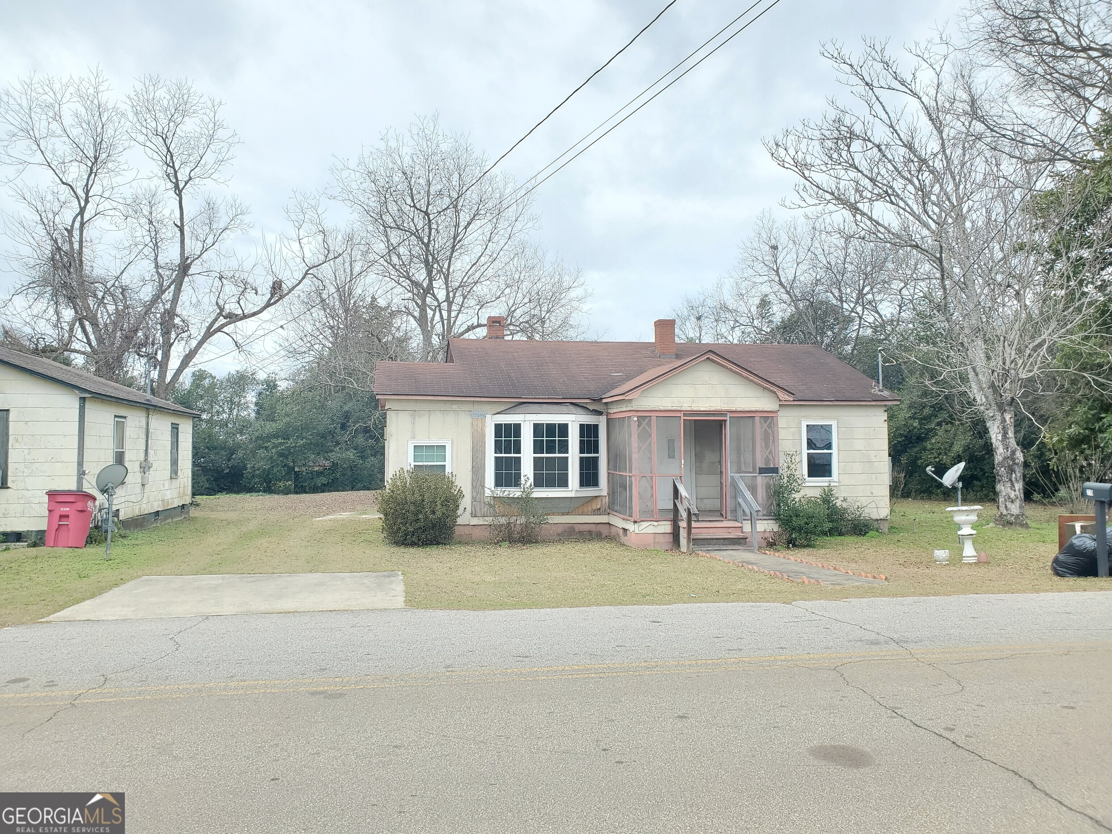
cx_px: 556
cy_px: 417
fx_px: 835
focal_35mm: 26
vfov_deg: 53.1
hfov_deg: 67.3
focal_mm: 4.3
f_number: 2.4
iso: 50
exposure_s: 1/145
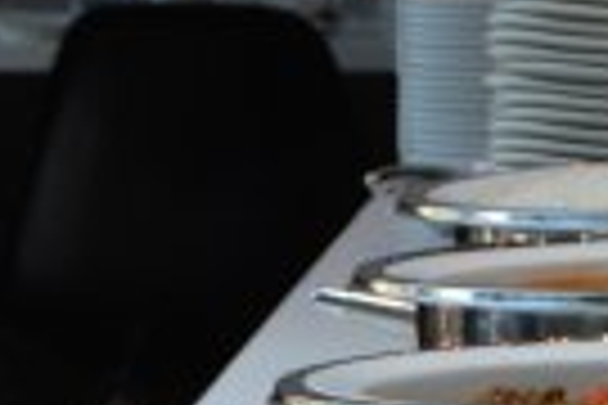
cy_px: 317
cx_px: 1865
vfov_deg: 2.4
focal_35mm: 568
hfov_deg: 3.5
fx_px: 9592
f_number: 5.6
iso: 250
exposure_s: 1/125
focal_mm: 50
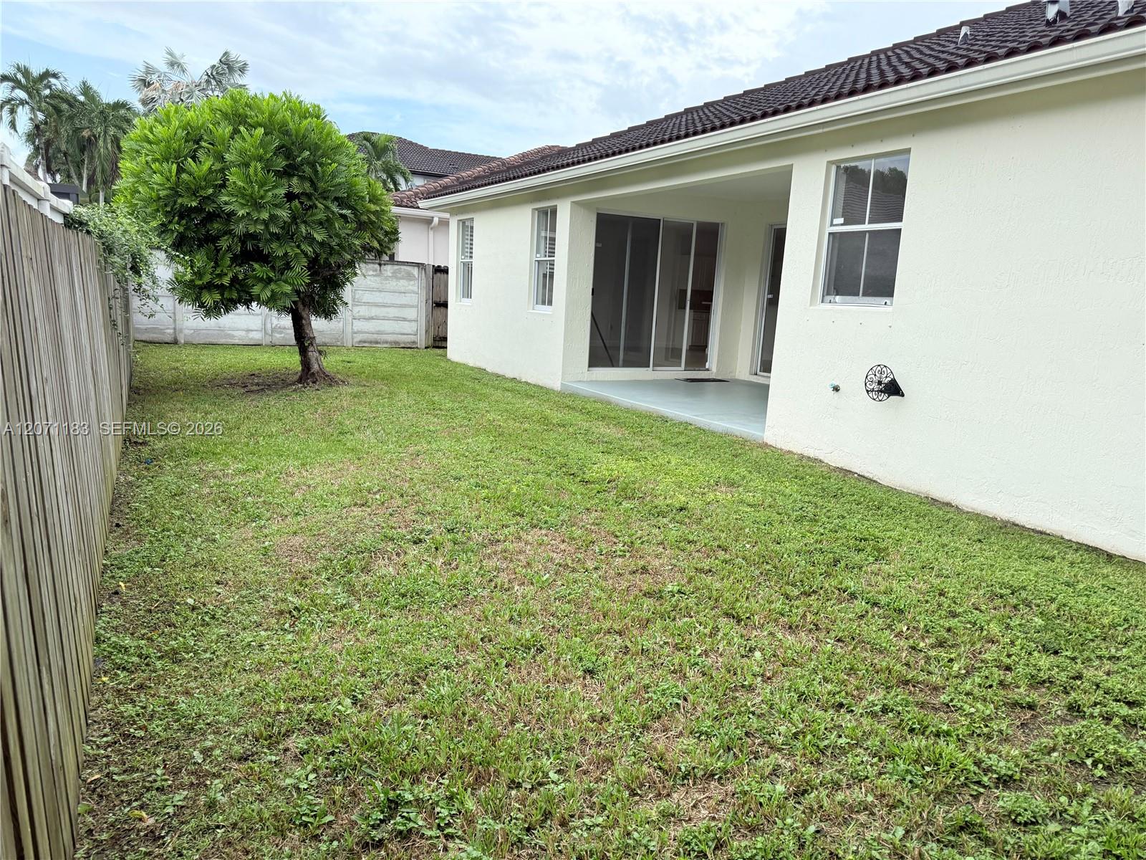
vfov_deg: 56.8
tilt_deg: -8.3
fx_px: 795
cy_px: 430
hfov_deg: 71.6
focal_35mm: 24
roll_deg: -3.2
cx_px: 573
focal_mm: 6.76
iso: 100
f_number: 1.78
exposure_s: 1/1901
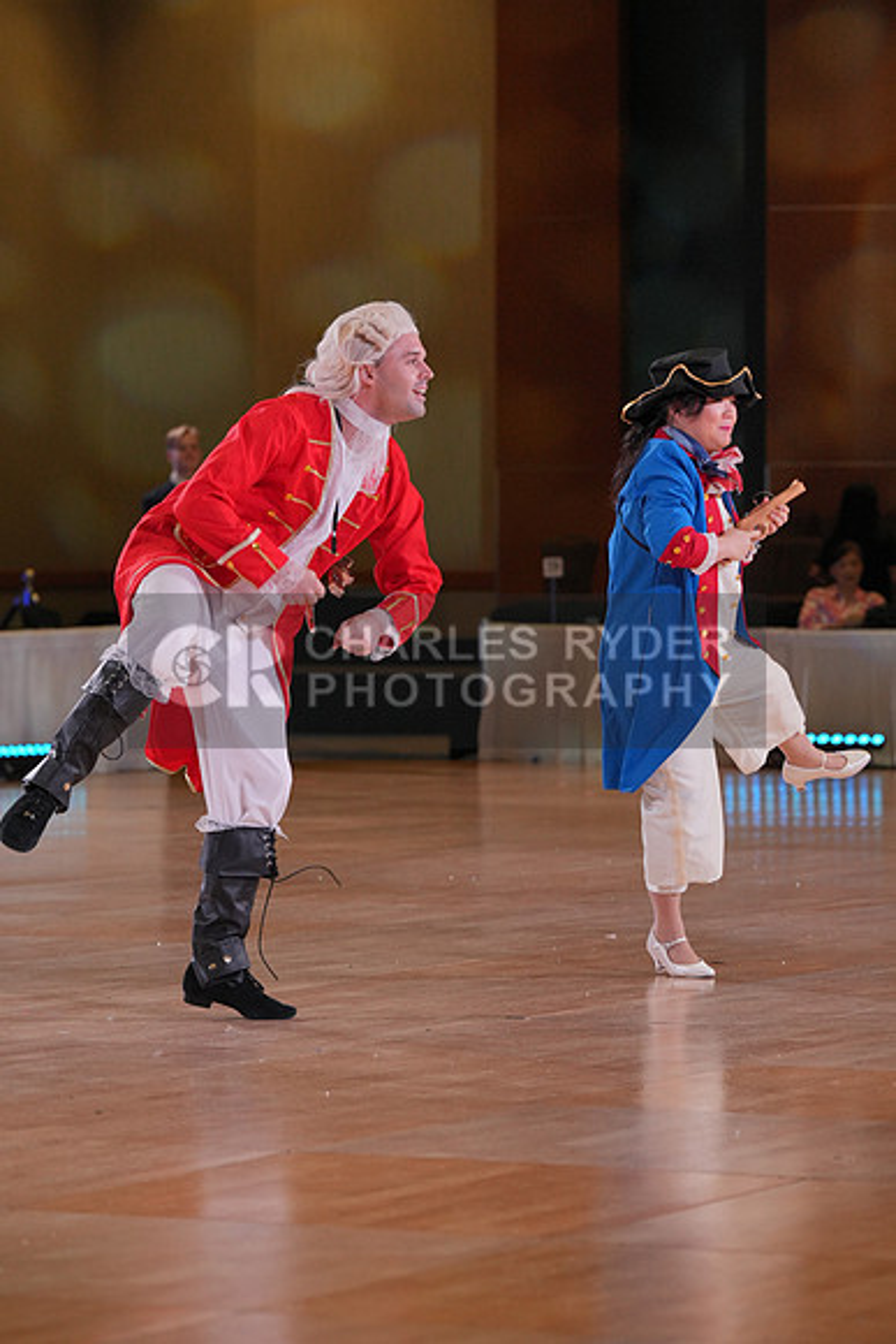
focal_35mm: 150
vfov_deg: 13.7
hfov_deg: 9.2
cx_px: 448
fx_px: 5596
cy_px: 672
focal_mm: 150
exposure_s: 1/400
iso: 2000
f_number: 5.6
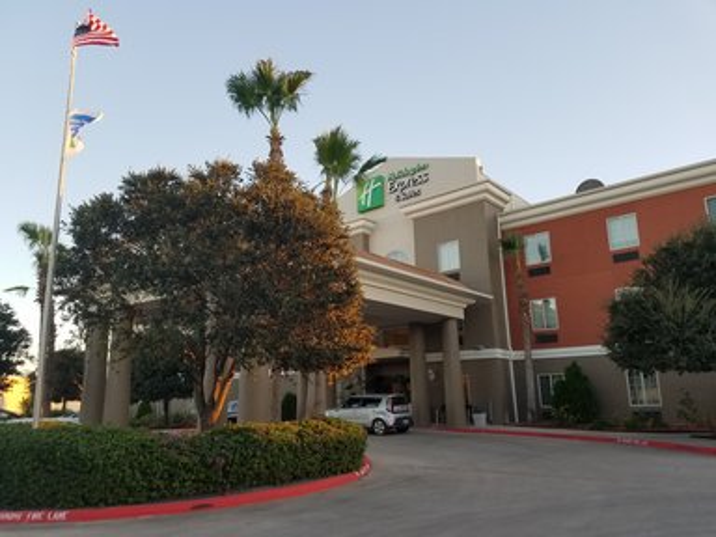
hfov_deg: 67.3
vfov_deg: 53.1
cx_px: 358
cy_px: 268
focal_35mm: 26
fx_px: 538
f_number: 1.7
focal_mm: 4.2
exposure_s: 1/197
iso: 50
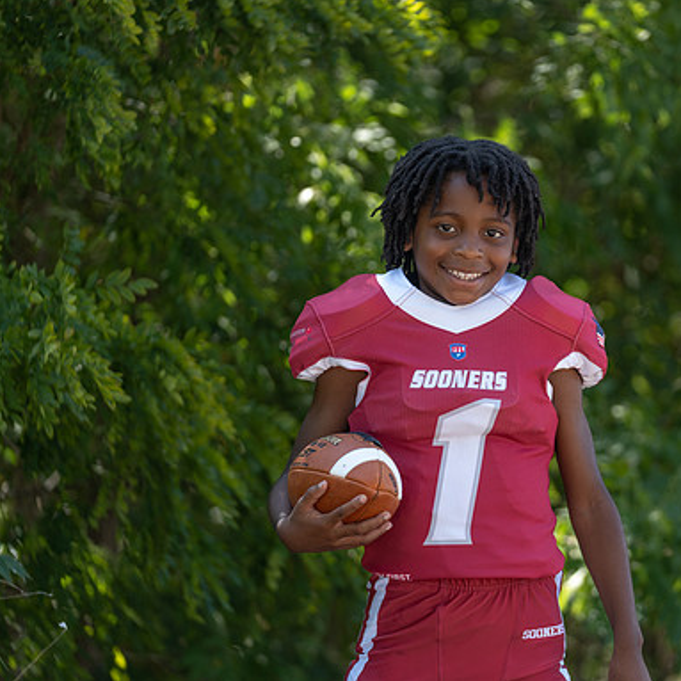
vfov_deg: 10.2
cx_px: 453
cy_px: 339
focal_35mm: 171
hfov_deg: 10.2
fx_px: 3806
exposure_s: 1/320
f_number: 2.8
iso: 80
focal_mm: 133
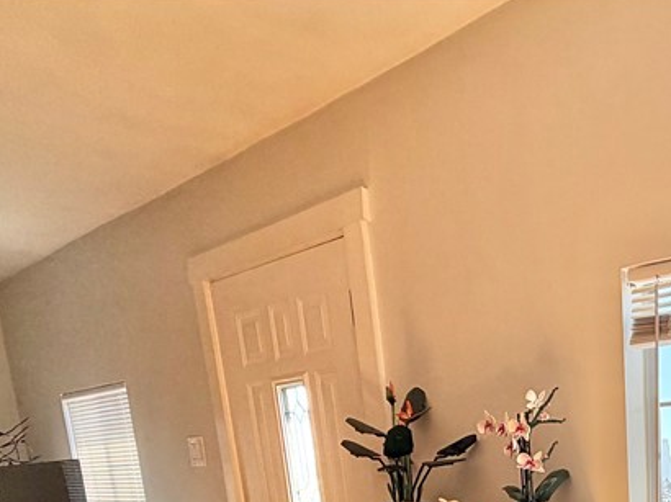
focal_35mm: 35
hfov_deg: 43.3
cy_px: 620
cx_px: 704
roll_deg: +0.6
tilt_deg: -10.8
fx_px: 678
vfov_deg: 32.6
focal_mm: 2.22
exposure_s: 1/121
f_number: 2.2
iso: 64
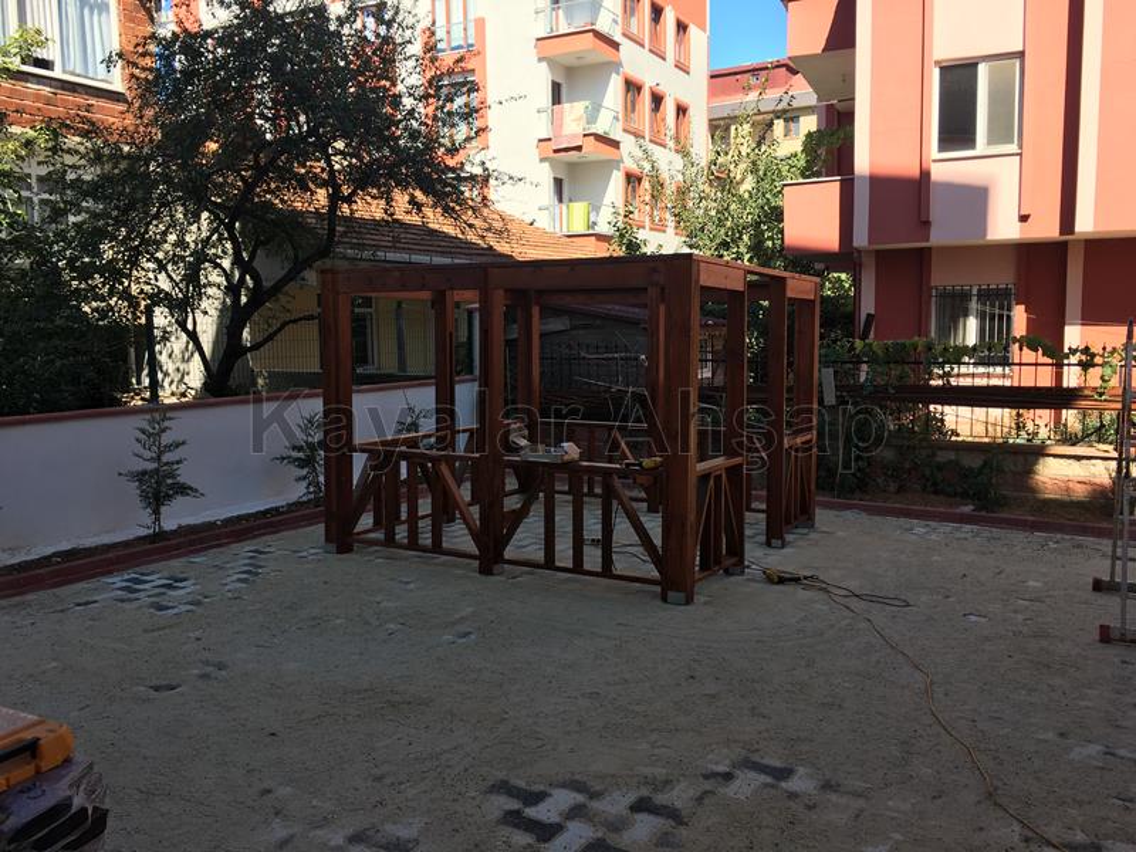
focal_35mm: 29
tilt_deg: -6.7
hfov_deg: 61.7
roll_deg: +0.3
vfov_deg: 48.2
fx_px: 952
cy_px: 426
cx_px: 568
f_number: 2.2
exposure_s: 1/574
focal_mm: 4.15
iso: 25
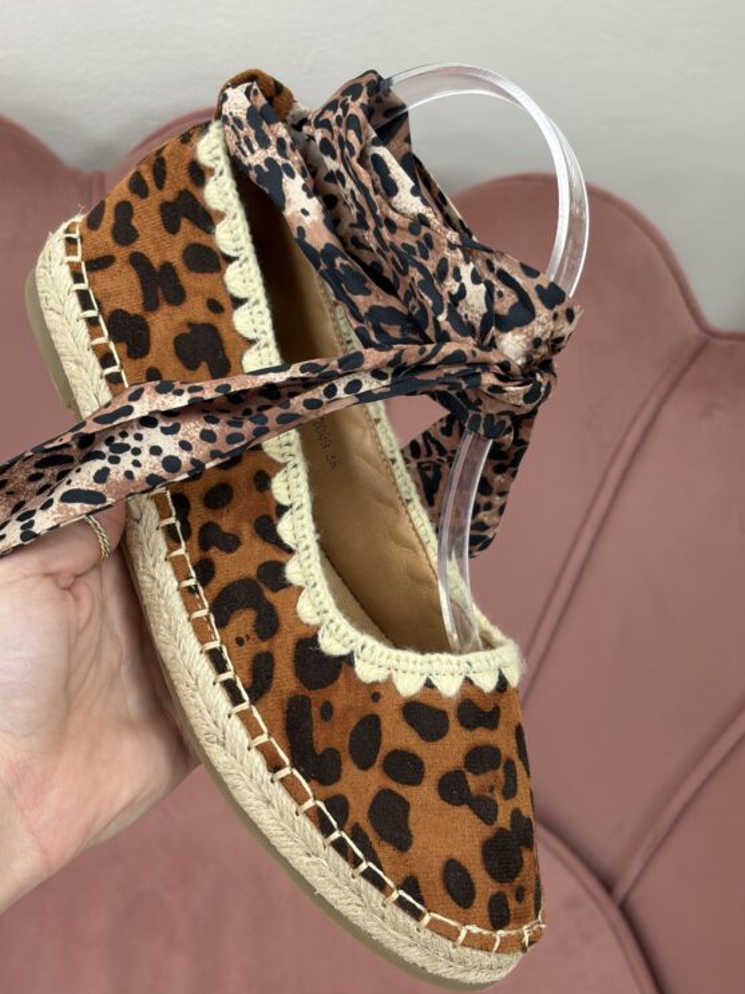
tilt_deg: -51.7
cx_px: 358
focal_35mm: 56
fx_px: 1607
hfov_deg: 26.1
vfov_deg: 34.4
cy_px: 516
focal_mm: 5.96
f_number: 1.6
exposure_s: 1/50
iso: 50
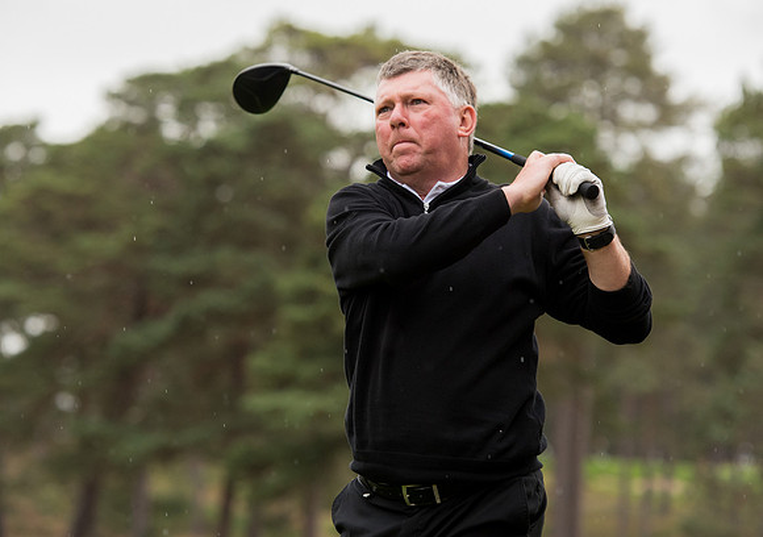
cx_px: 358
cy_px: 198
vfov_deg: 7.8
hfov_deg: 11.0
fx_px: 3945
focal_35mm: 183
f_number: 4
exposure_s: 1/1000
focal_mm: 140
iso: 1000
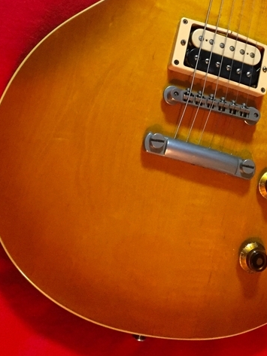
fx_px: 504
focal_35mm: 49
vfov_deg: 37.7
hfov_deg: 29.4
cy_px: 78
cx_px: 186
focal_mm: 4.15
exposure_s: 1/17
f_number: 2.2
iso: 500
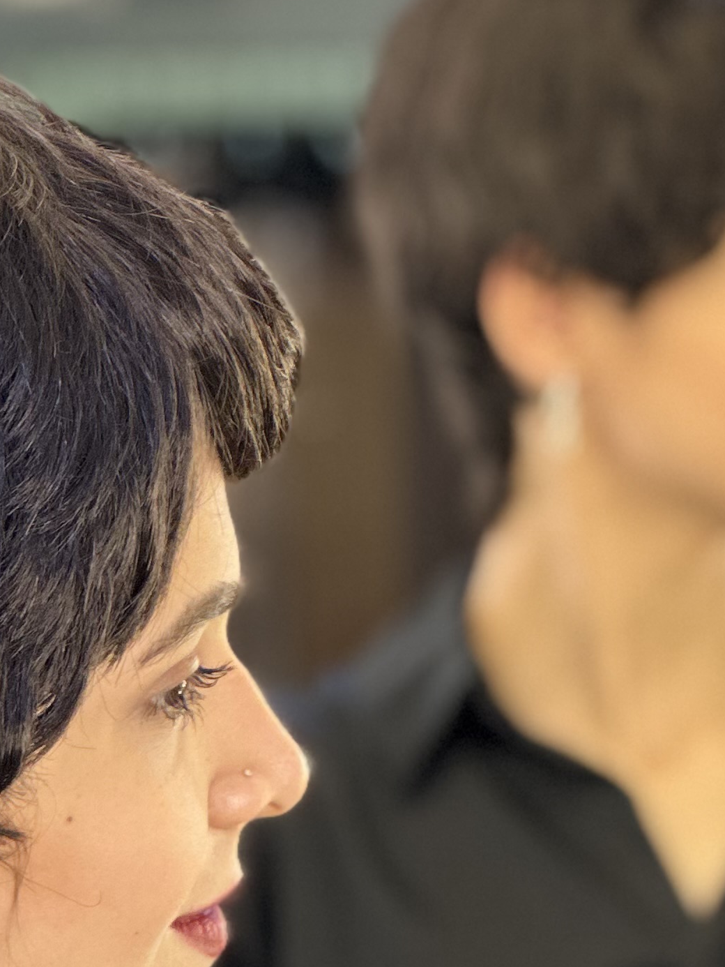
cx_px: 266
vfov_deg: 8.8
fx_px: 6253
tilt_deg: -9.4
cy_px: 866
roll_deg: +1.9
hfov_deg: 6.6
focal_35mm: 224
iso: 160
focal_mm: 9
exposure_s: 1/33
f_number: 2.8
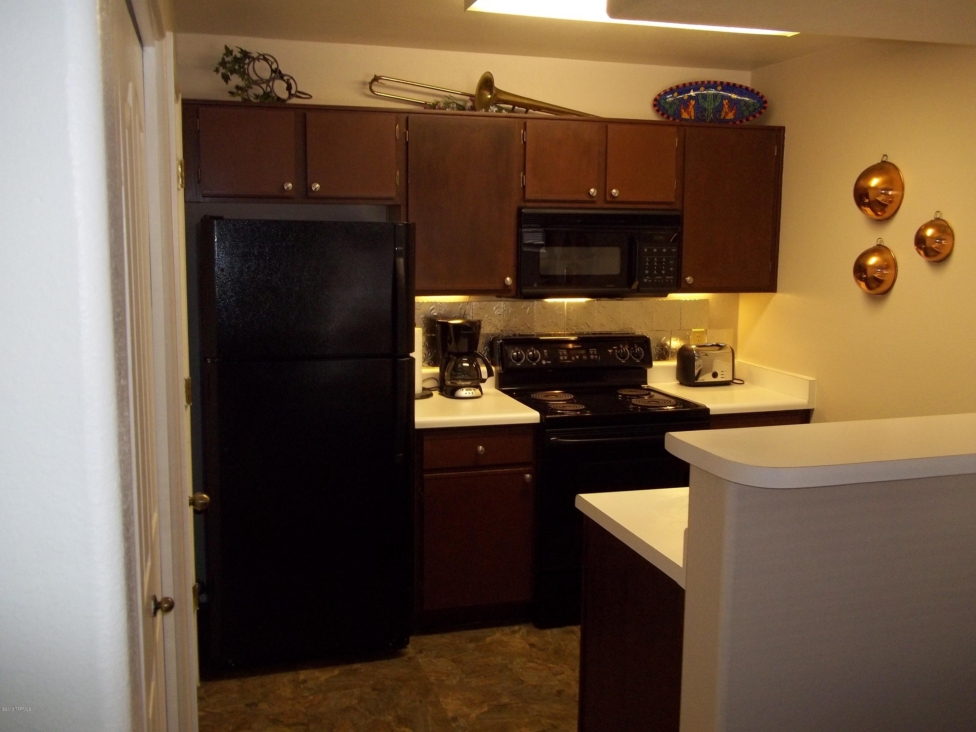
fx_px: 902
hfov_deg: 56.8
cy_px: 366
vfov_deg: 44.2
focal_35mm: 32
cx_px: 488
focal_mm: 5.7
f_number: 2.9
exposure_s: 1/30
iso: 160
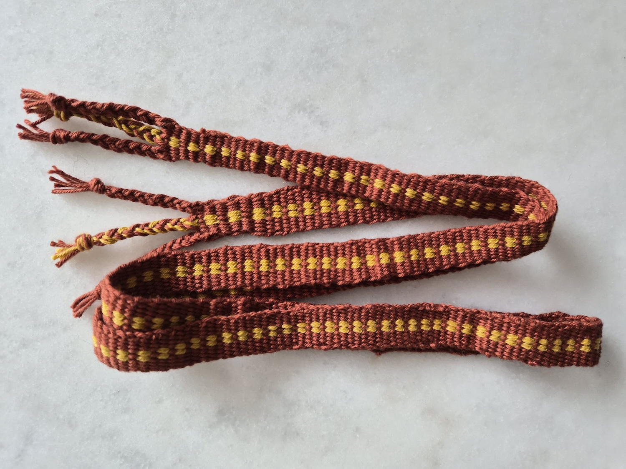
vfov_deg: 58.9
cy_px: 234
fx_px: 416
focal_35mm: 23
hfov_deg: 73.9
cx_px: 313
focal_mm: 5.4
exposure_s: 1/100
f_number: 1.8
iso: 160
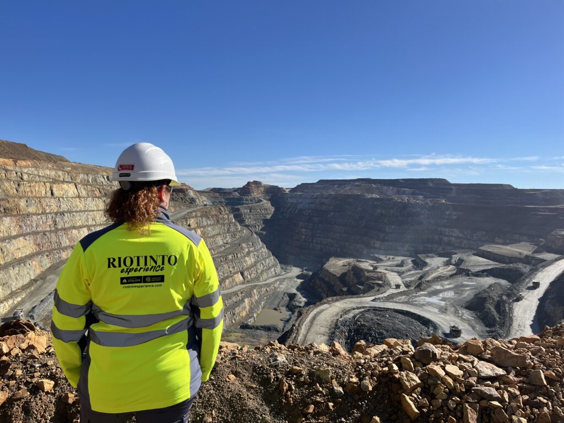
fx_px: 424
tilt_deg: -1.5
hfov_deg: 67.3
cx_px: 282
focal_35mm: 26
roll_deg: +0.0
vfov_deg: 53.1
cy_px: 212
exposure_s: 1/4149
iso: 50
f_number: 1.6
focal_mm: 5.1
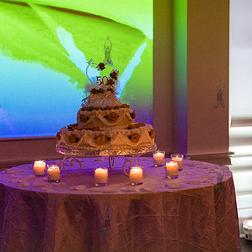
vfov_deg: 23.6
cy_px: 107
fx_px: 601
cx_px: 120
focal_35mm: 73
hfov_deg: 23.7
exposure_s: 1/1250
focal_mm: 35
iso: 4000
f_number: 2
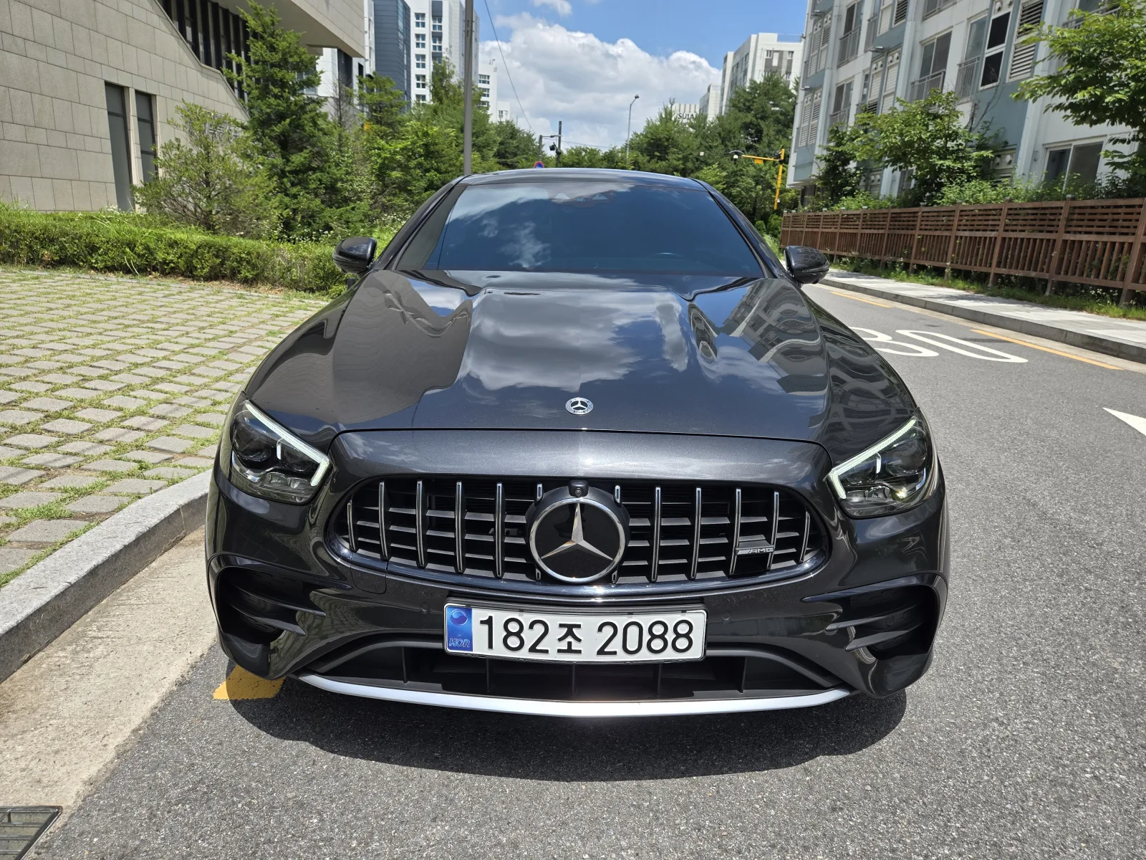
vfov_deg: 58.9
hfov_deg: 73.9
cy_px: 430
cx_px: 573
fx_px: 761
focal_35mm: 23
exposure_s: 1/2921
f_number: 1.8
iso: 50
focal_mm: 5.4
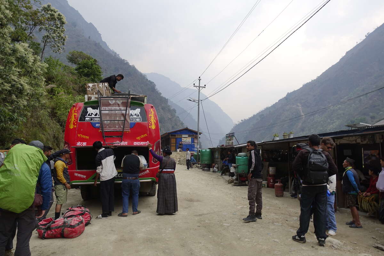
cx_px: 192
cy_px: 128
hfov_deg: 73.7
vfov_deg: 53.1
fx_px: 256
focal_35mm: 24
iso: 125
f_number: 2.8
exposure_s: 1/50
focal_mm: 8.8
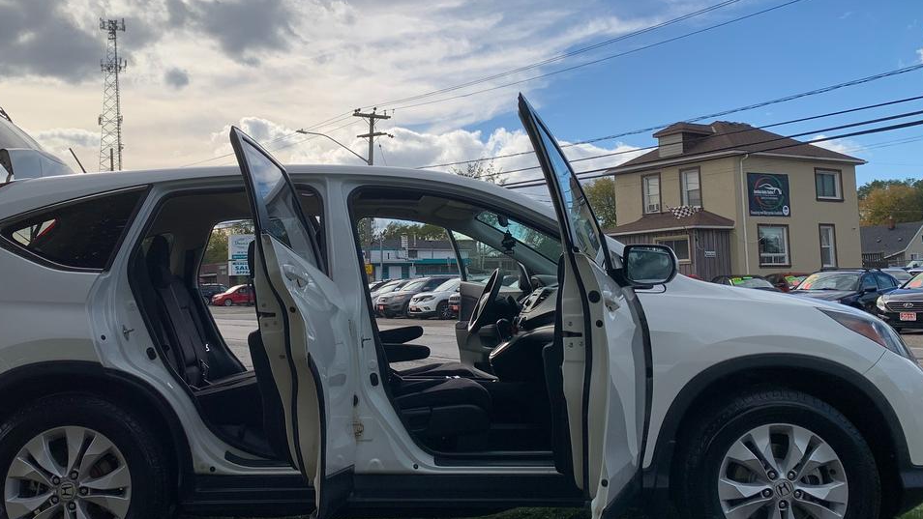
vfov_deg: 31.1
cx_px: 364
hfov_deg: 52.4
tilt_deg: +4.5
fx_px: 930
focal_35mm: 38
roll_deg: +1.4
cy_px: 197
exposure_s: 1/2364
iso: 25
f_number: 1.8
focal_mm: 4.25
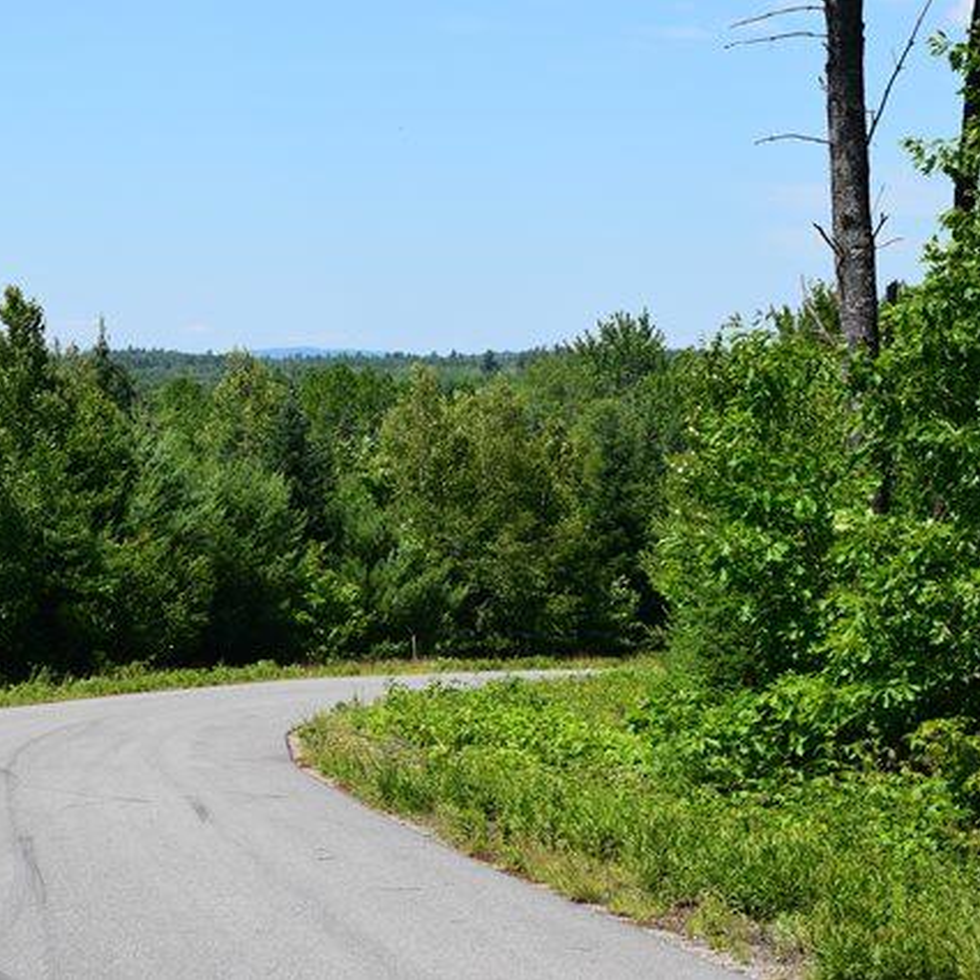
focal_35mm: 106
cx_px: 362
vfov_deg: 16.5
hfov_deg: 16.5
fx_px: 3384
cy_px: 490
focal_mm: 55
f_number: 11
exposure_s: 1/500
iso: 400
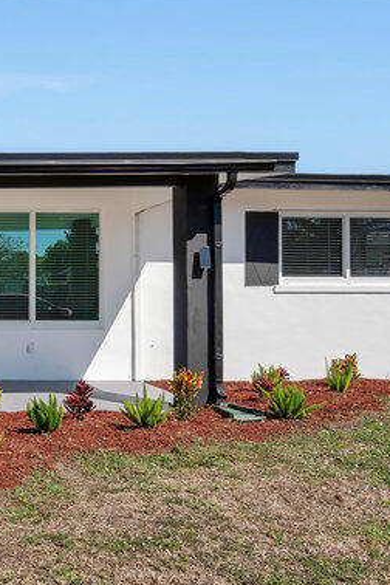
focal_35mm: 37
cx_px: -77
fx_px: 601
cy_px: 284
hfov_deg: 30.5
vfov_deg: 51.9
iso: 100
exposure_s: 1/200
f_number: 10
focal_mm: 14
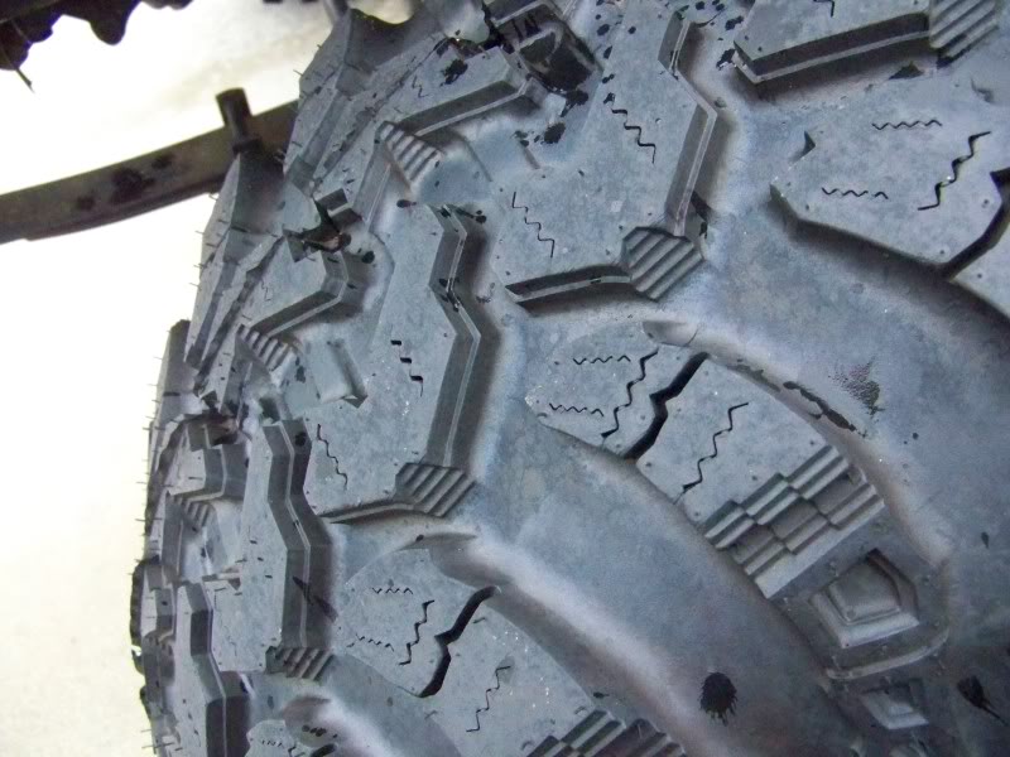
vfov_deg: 39.7
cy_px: 378
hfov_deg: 51.4
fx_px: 1050
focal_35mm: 36
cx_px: 505
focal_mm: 5.85
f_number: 2.8
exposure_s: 1/500
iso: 1000
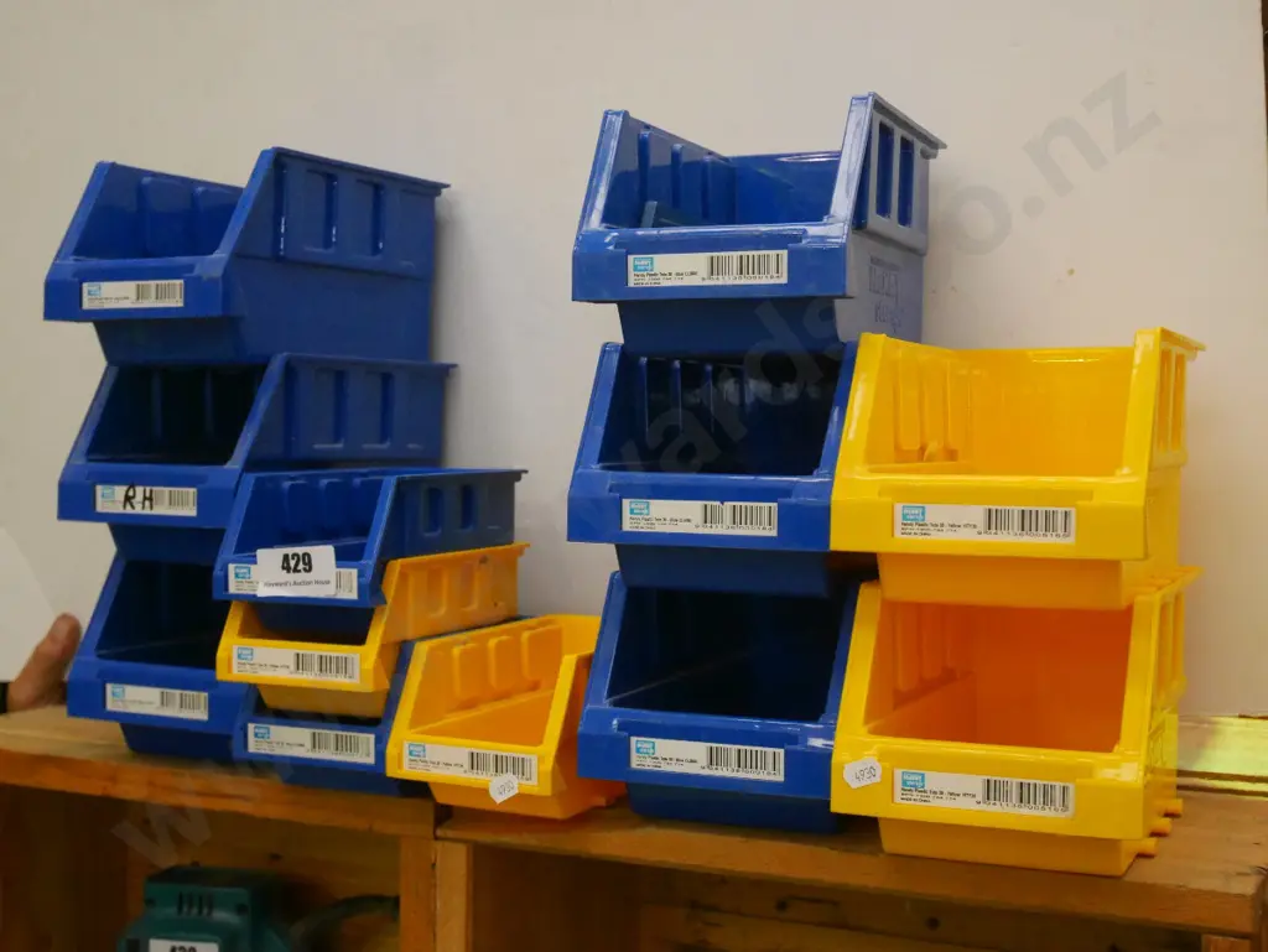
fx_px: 1759
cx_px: 634
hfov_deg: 39.6
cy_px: 476
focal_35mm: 48
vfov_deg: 30.3
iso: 3200
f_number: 5
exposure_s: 1/80
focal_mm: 24
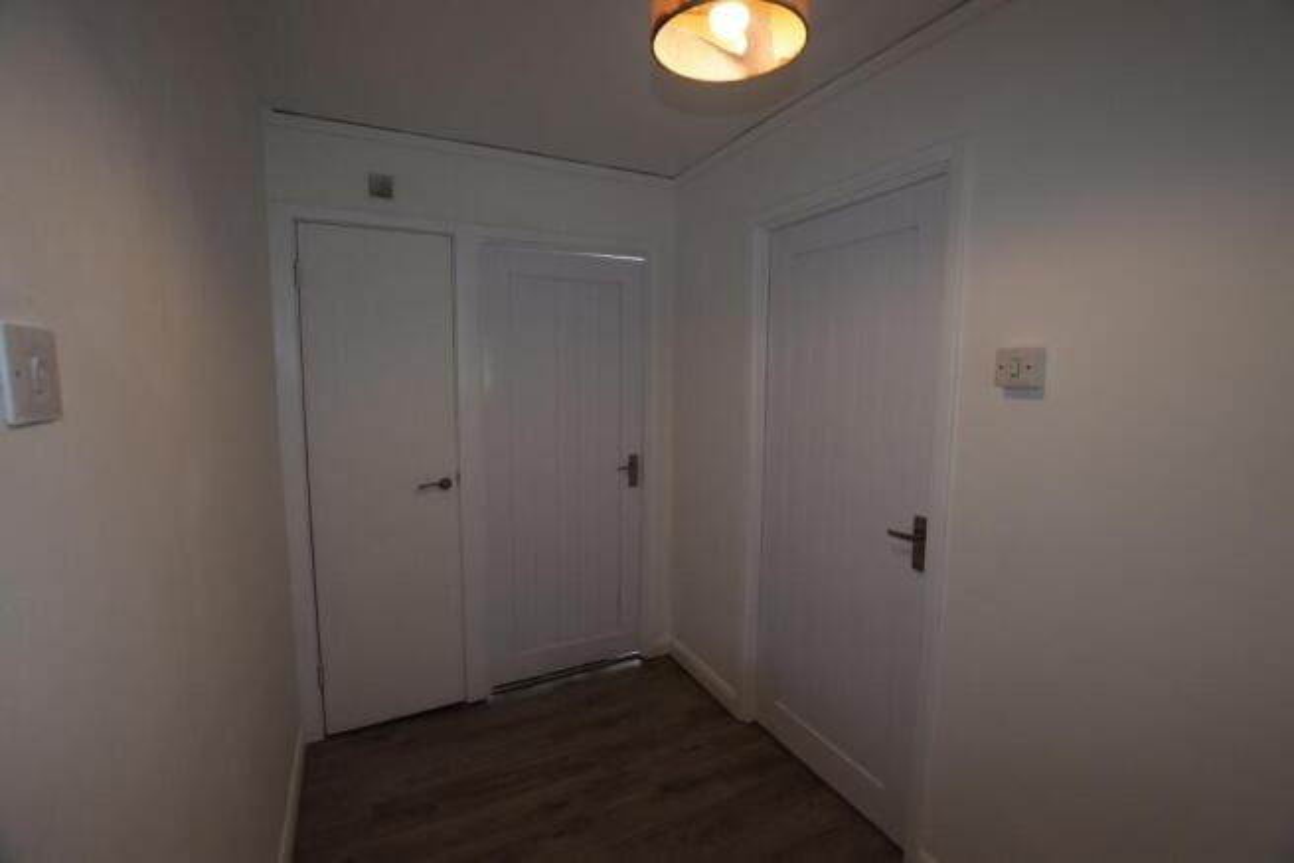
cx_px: 647
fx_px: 539
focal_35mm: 15
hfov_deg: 100.4
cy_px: 432
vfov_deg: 77.4
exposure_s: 1/100
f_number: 5
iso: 800
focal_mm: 10
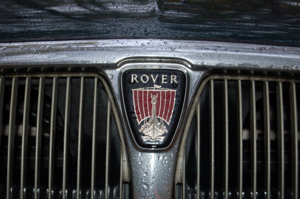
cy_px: 100
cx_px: 150
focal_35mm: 82
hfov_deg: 24.6
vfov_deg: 16.5
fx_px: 687
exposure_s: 1/60
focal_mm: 55
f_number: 5.6
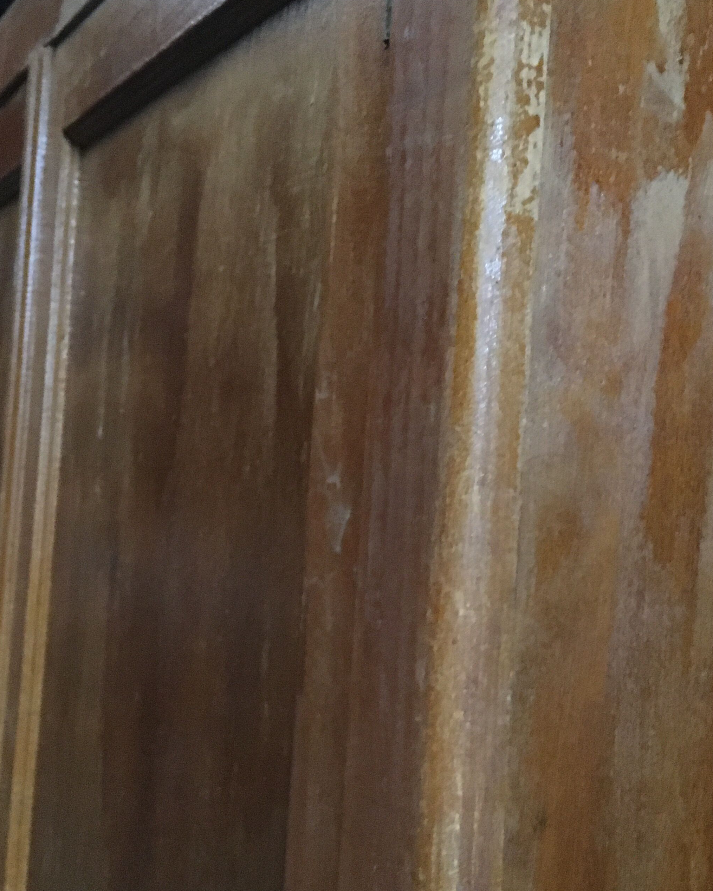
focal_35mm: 45
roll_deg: -4.5
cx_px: 423
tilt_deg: +0.7
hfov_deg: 33.3
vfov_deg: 41.1
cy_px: 462
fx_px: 1187
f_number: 2.2
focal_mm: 4.15
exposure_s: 1/17
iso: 800
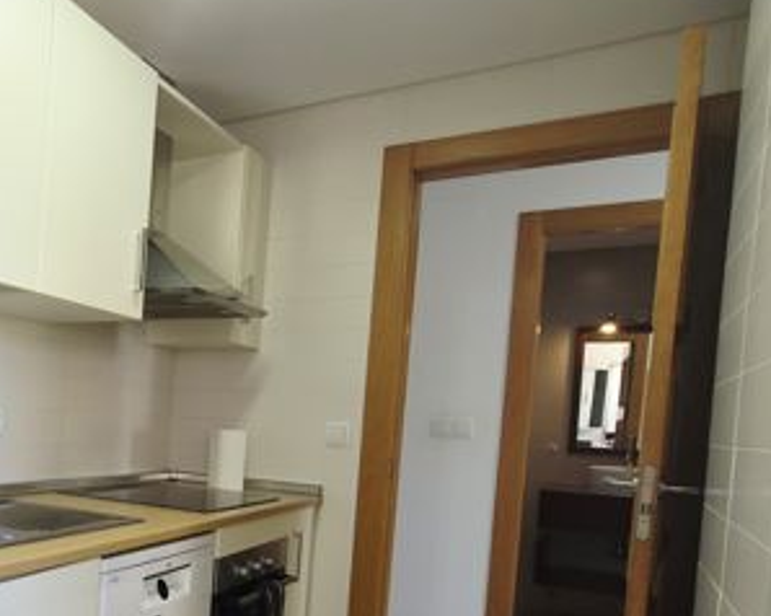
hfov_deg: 48.2
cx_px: -4
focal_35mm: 30
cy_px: 437
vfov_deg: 47.2
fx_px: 684
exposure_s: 1/100
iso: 80
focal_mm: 2.2
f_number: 2.2
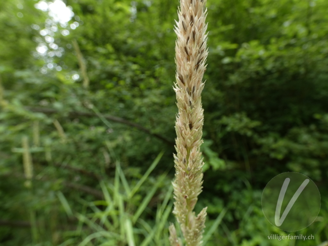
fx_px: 190
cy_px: 123
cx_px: 164
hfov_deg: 81.7
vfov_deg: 66.0
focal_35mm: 20
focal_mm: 3.6
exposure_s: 1/100
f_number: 2.8
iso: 80
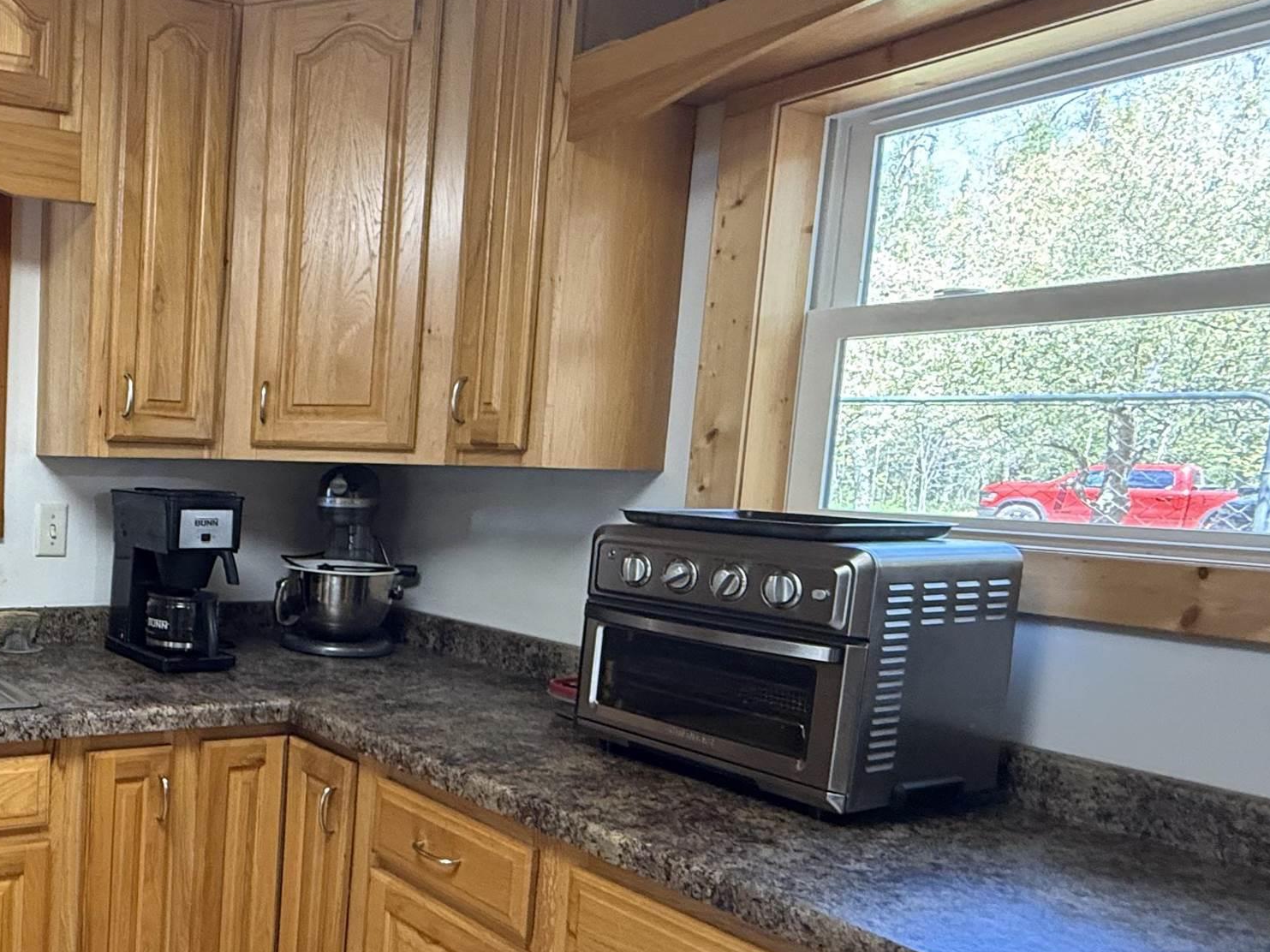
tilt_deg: -5.2
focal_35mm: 29
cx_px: 48
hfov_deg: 51.5
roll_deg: -2.1
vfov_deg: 48.0
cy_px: 562
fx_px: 1064
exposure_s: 1/60
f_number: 2.2
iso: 400
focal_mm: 2.22
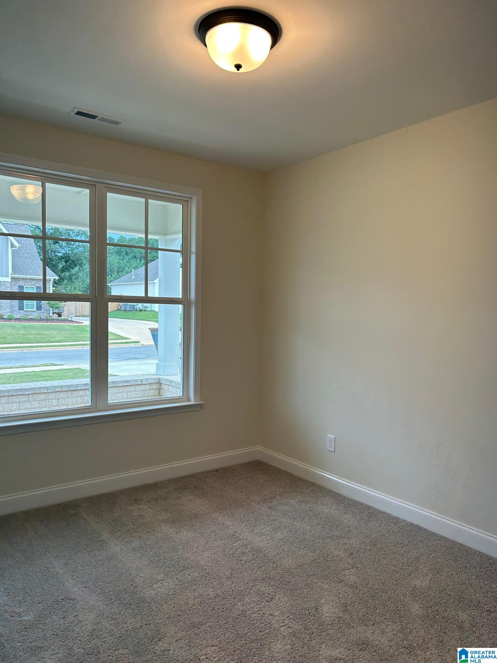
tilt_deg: -2.9
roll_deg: -0.5
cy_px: 332
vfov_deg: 67.3
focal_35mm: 26
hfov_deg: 53.1
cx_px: 248
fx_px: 498
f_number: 1.5
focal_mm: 5.7
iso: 64
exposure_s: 1/160
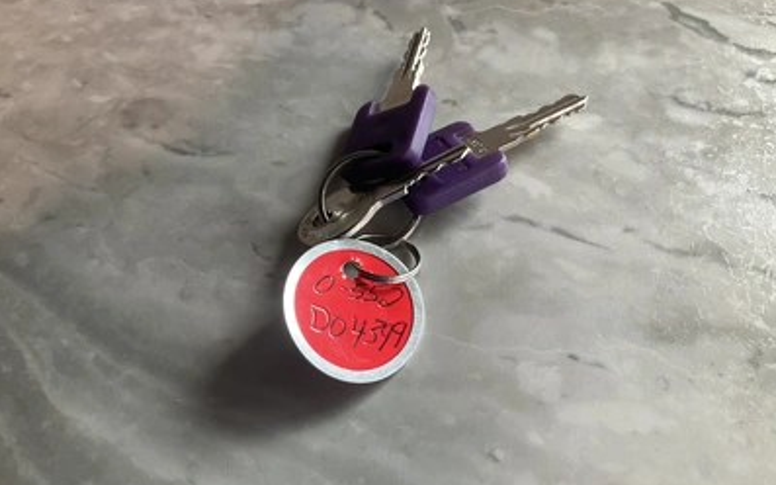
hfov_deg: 61.2
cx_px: 389
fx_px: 656
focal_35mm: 31
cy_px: 205
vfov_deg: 40.5
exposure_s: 1/69
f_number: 1.8
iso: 64
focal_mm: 3
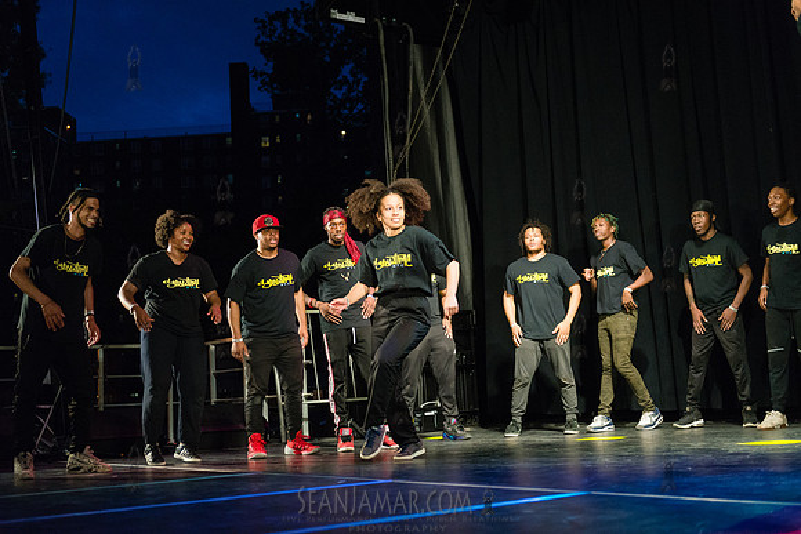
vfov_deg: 28.1
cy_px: 267
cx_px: 400
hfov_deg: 41.1
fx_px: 1068
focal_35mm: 48
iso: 4000
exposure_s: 1/1000
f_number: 2.8
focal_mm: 48
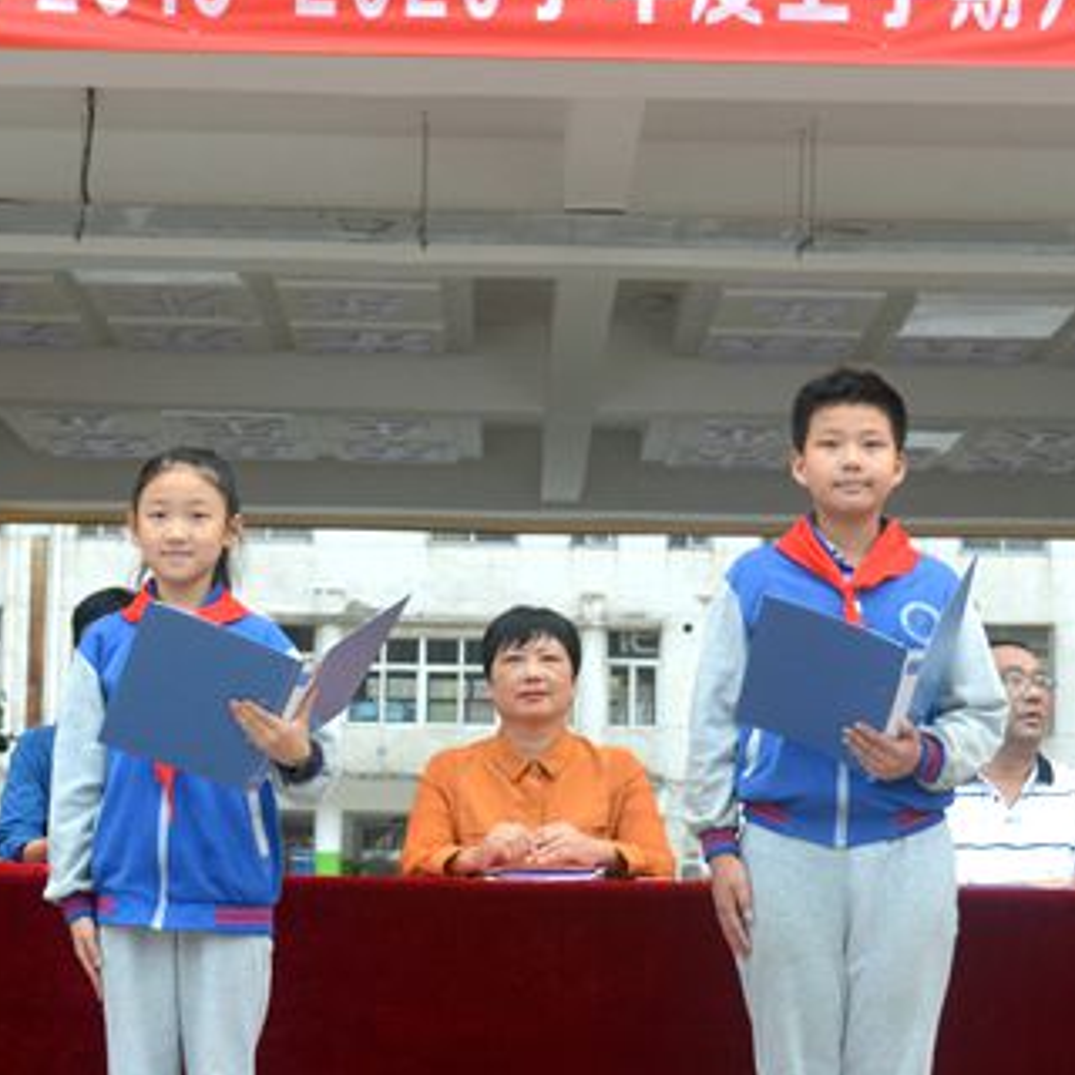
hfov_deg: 20.2
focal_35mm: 86
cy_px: 600
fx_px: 3024
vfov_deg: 20.2
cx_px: 538
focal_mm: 27
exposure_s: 1/125
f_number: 5.6
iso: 180
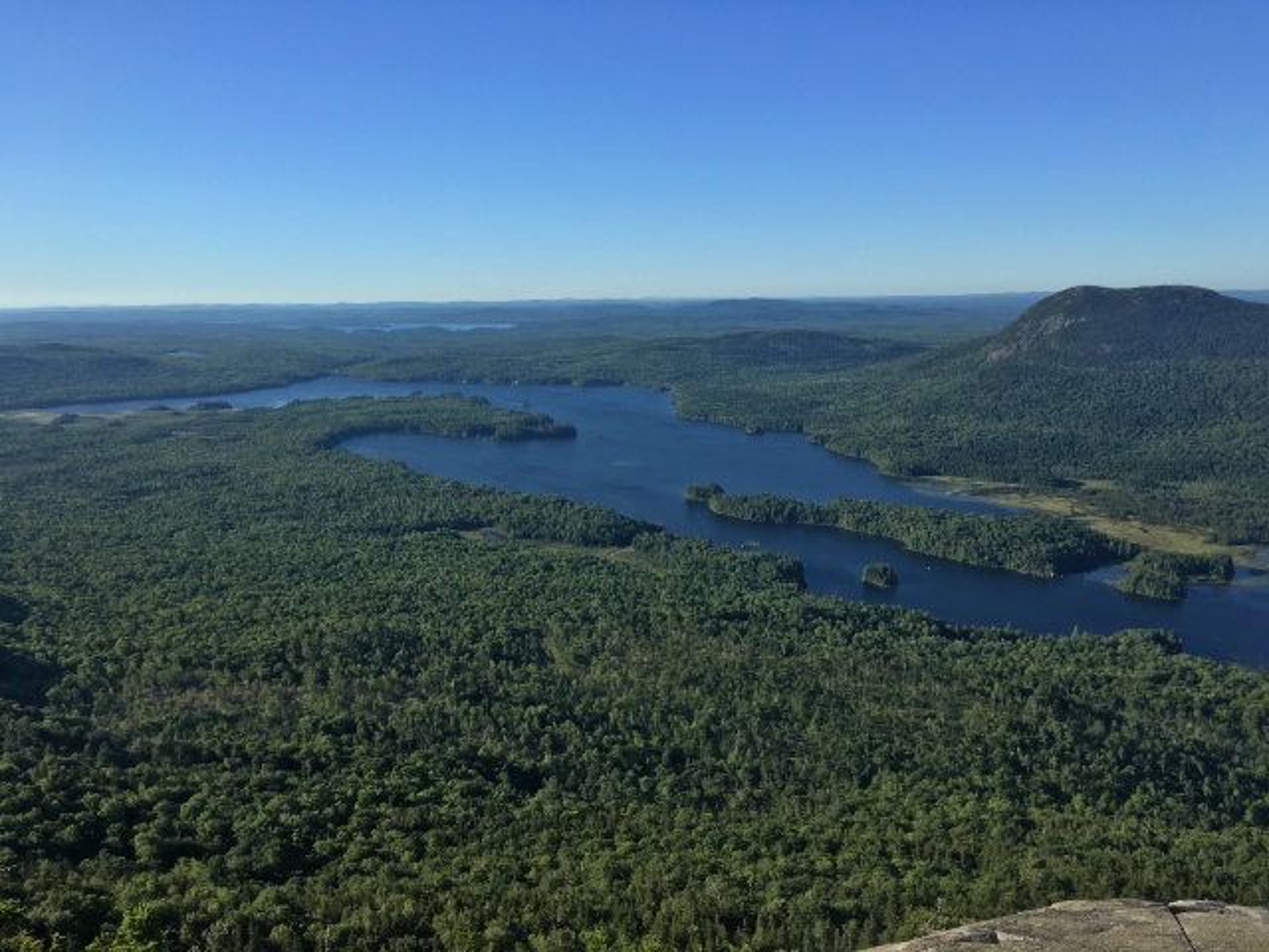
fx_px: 1063
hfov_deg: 61.7
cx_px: 634
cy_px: 476
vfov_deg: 48.2
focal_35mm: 29
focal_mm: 4.15
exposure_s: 1/1399
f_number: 2.2
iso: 25
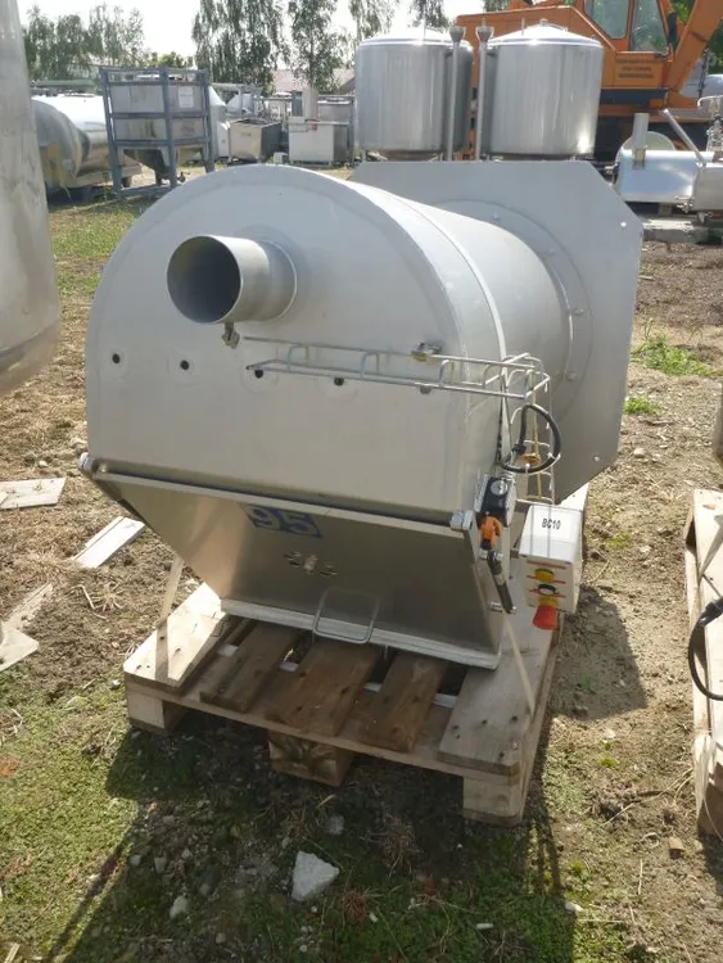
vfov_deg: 63.4
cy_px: 482
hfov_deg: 49.8
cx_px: 362
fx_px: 779
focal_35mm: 28
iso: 100
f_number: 3.3
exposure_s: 1/500
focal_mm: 4.9
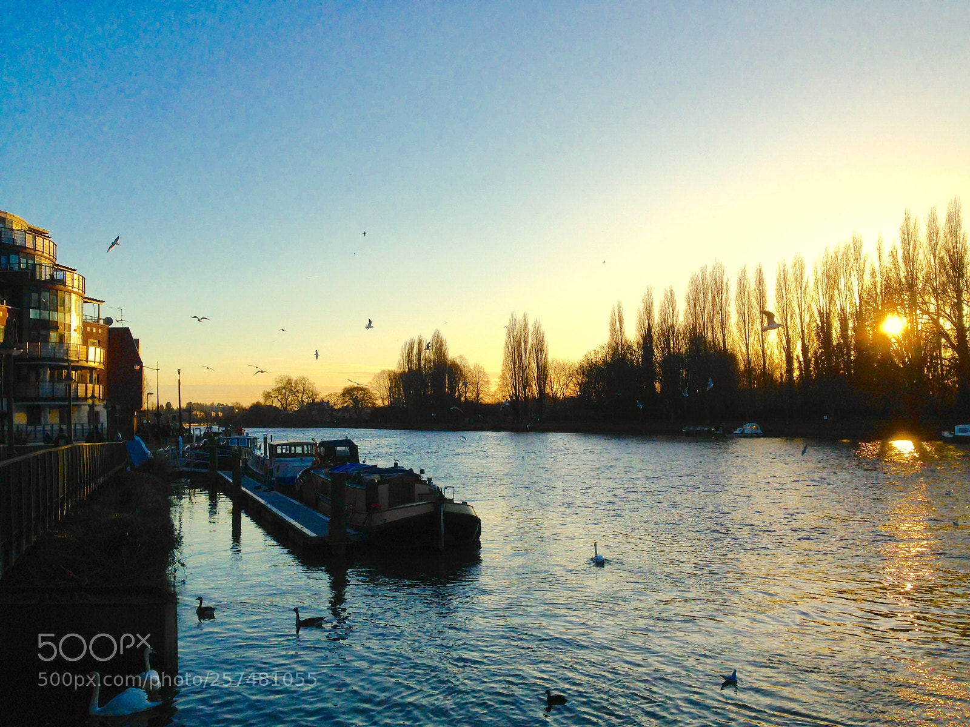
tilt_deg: +1.7
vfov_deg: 42.9
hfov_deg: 55.4
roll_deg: +2.0
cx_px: 485
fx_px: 925
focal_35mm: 33
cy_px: 364
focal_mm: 4.12
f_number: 2.4
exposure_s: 1/1427
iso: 50
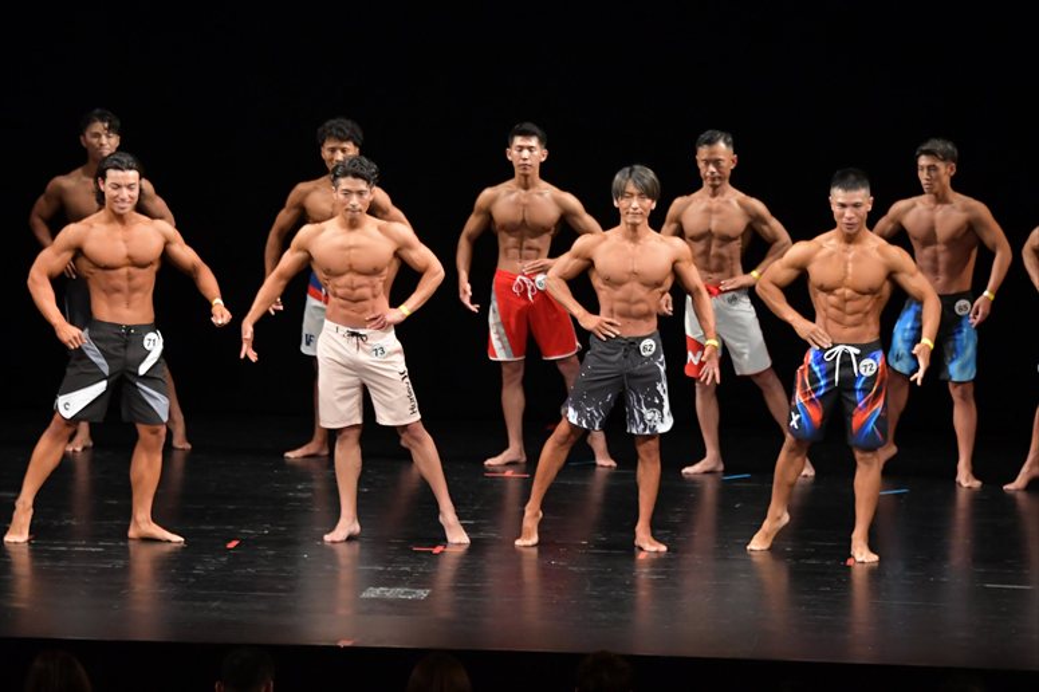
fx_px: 5279
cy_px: 346
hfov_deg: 11.2
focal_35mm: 183
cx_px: 520
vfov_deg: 7.5
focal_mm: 122
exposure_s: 1/400
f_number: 5.6
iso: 3200
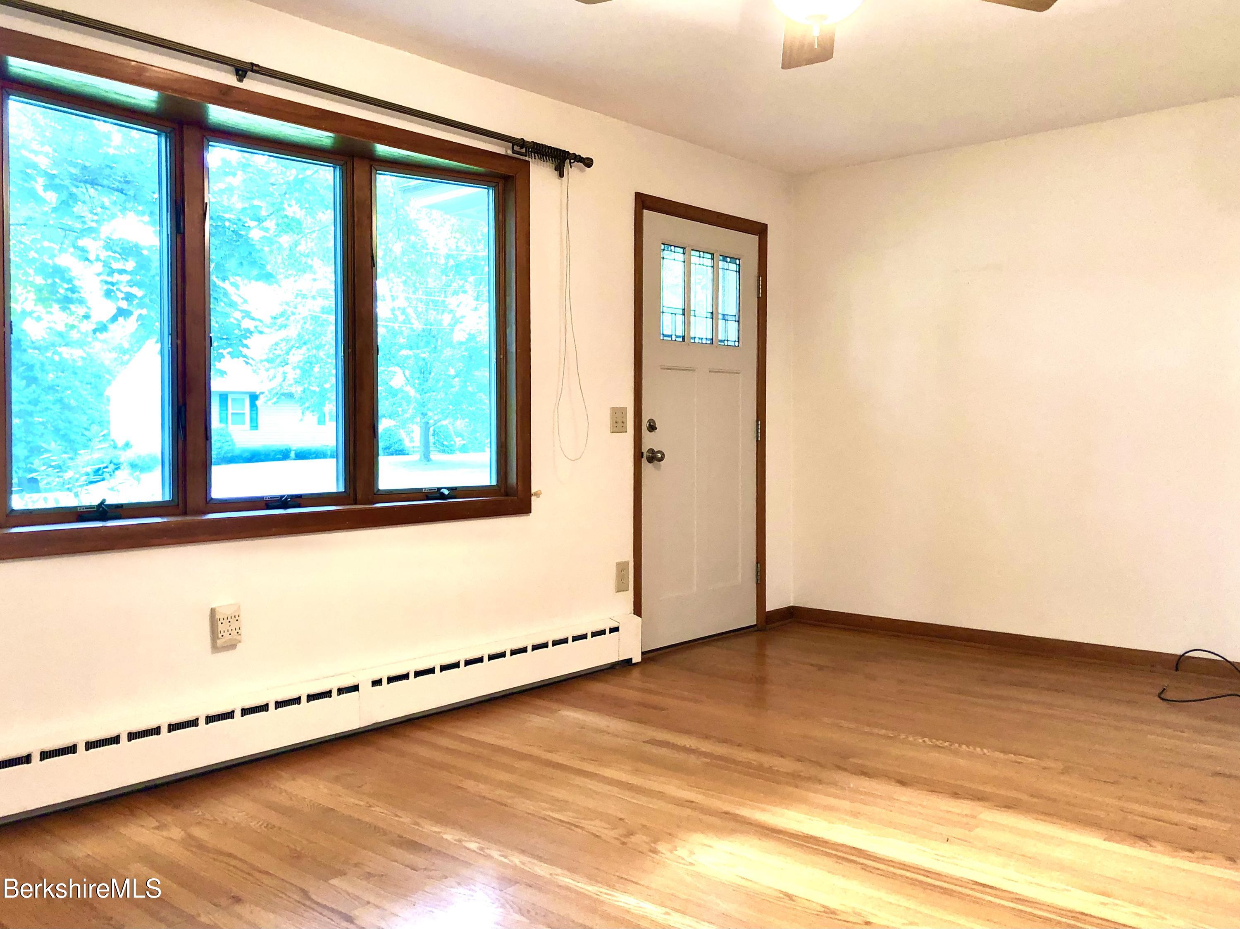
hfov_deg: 63.5
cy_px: 464
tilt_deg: +0.7
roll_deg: -2.5
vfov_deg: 49.7
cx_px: 620
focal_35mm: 28
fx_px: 1003
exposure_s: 1/15
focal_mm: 3.99
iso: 50
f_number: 1.8
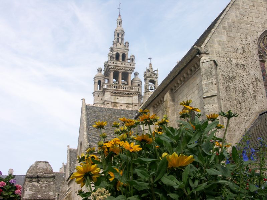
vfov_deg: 38.7
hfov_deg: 50.1
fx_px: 285
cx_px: 134
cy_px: 100
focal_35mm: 37
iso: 64
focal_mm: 9.52
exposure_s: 1/200
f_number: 5.6
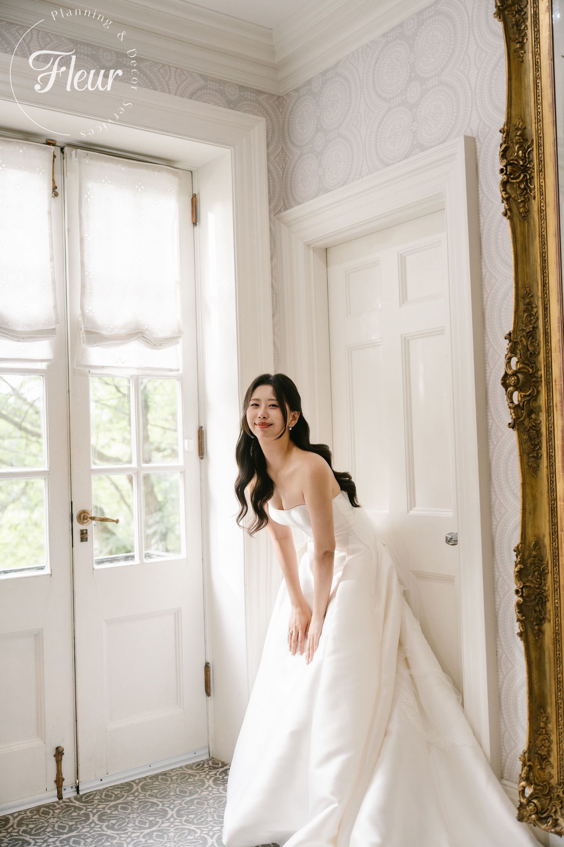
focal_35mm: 35
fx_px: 822
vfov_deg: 54.4
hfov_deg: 37.9
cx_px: 282
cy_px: 424
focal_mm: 35
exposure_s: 1/400
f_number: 2
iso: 800
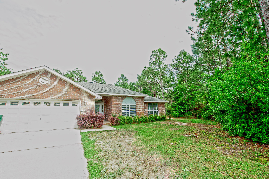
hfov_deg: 104.3
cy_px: 90
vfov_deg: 81.1
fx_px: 105
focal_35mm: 14
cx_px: 134
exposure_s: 1/250
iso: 320
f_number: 6.3
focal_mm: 14
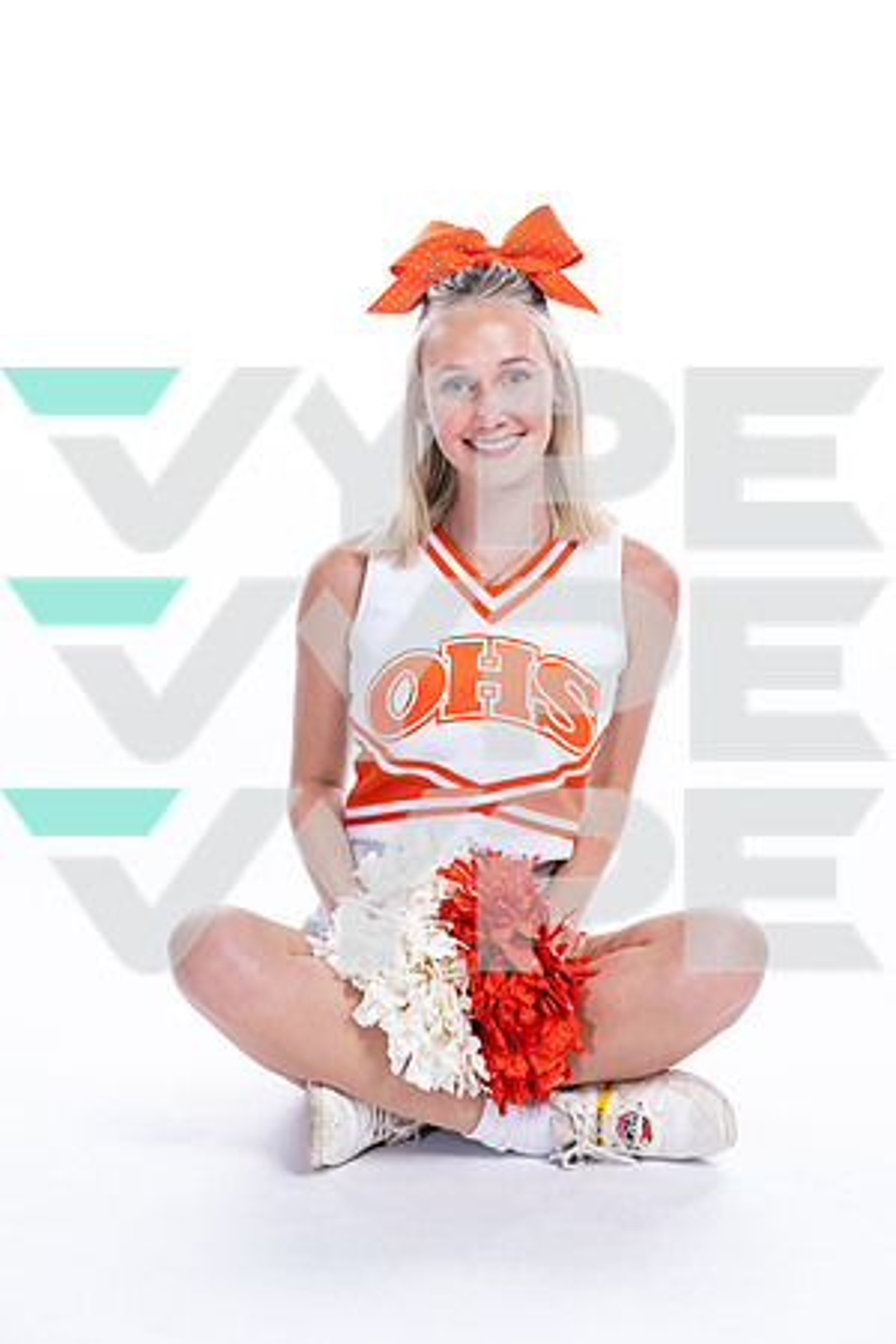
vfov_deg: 31.9
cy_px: 672
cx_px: 448
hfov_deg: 21.6
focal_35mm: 63
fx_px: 2352
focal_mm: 63
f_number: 5.6
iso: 400
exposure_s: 1/250
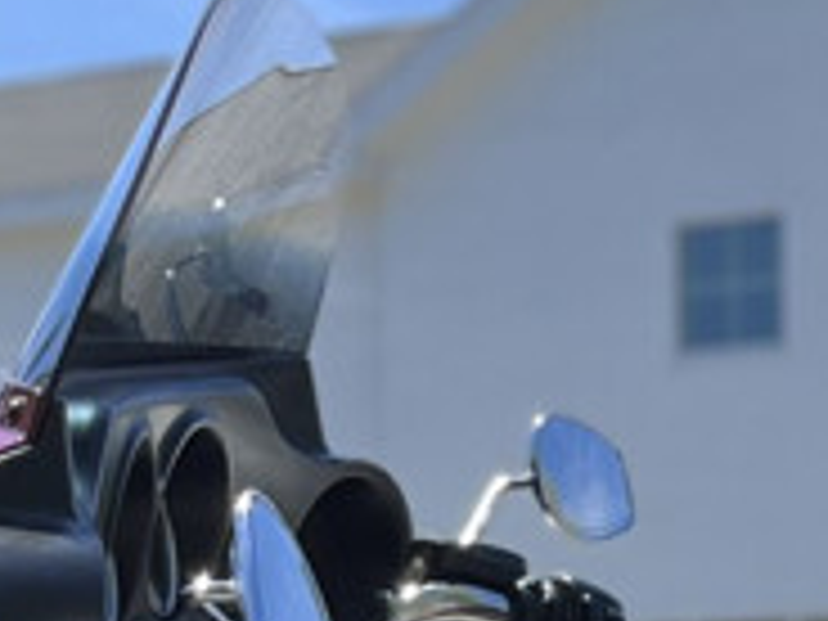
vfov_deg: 9.2
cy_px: 1224
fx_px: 3612
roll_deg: +0.2
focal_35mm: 151
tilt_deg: -3.3
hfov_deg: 12.4
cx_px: 1240
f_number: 1.6
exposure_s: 1/1776
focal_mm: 5.1
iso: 50
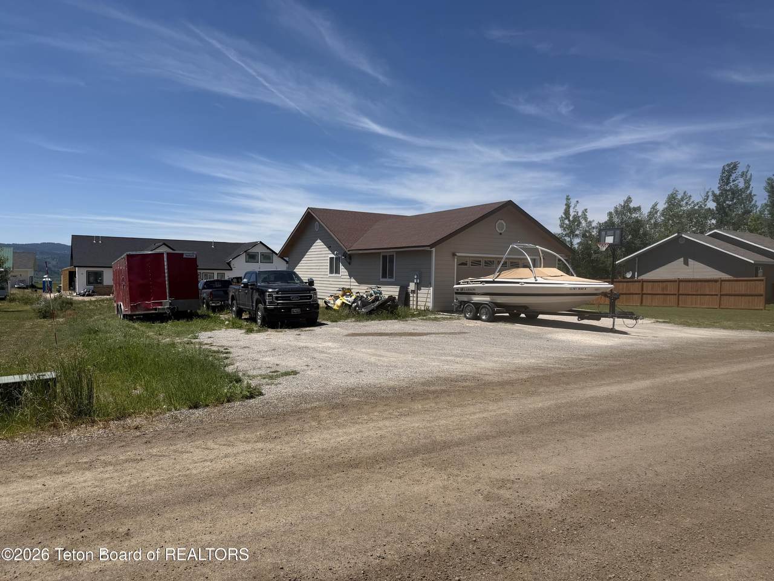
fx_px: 537
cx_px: 387
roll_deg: -1.2
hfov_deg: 71.6
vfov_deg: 56.8
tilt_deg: -1.4
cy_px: 290
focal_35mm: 24
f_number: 1.78
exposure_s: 1/7353
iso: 80
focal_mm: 6.76
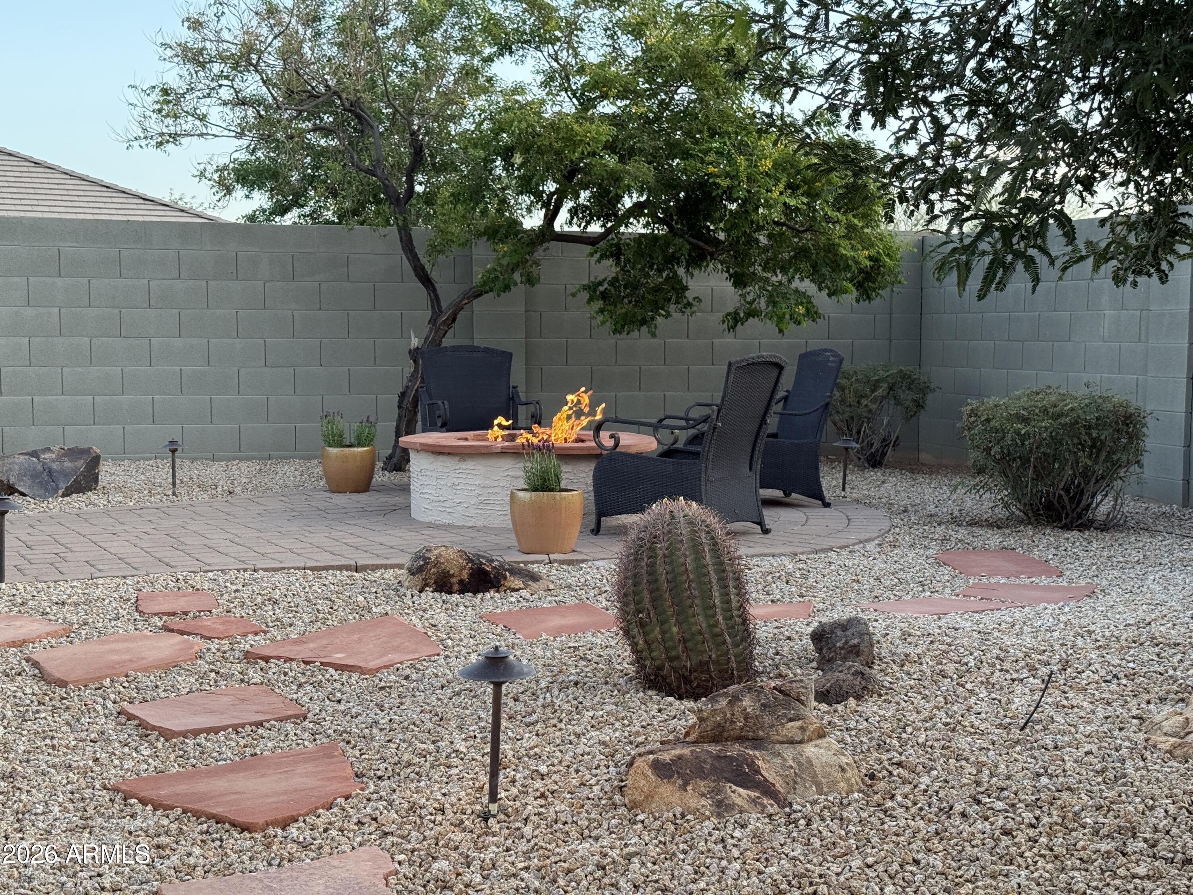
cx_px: 596
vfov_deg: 30.3
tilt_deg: -3.5
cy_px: 448
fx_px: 1654
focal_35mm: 48
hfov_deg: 39.7
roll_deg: -0.4
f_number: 1.78
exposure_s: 1/229
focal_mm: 6.76
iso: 125
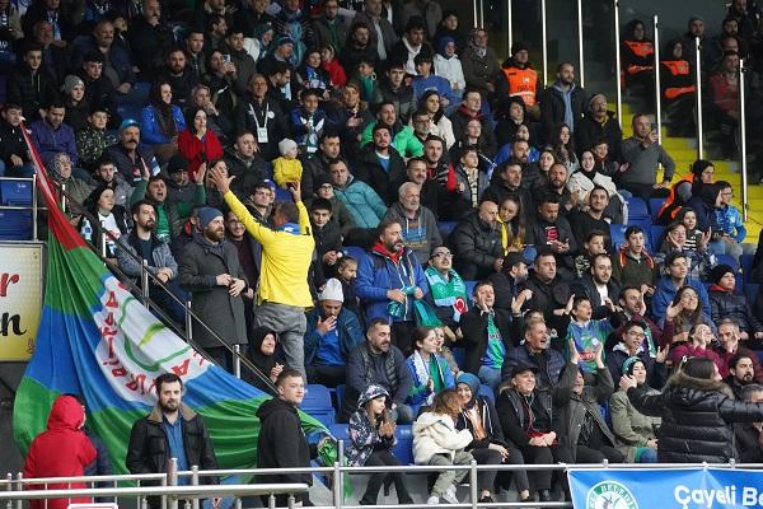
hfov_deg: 12.8
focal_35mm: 160
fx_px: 3391
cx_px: 382
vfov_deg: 8.6
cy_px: 254
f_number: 5
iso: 12800
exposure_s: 1/2000
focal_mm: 160
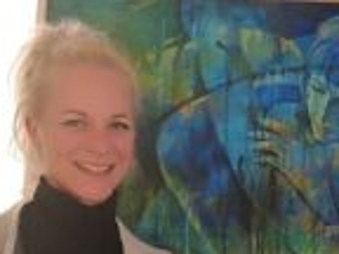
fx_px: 734
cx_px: 285
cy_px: 278
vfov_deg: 18.9
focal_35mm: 75
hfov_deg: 25.4
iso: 200
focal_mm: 4.75
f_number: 1.8
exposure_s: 1/33.3
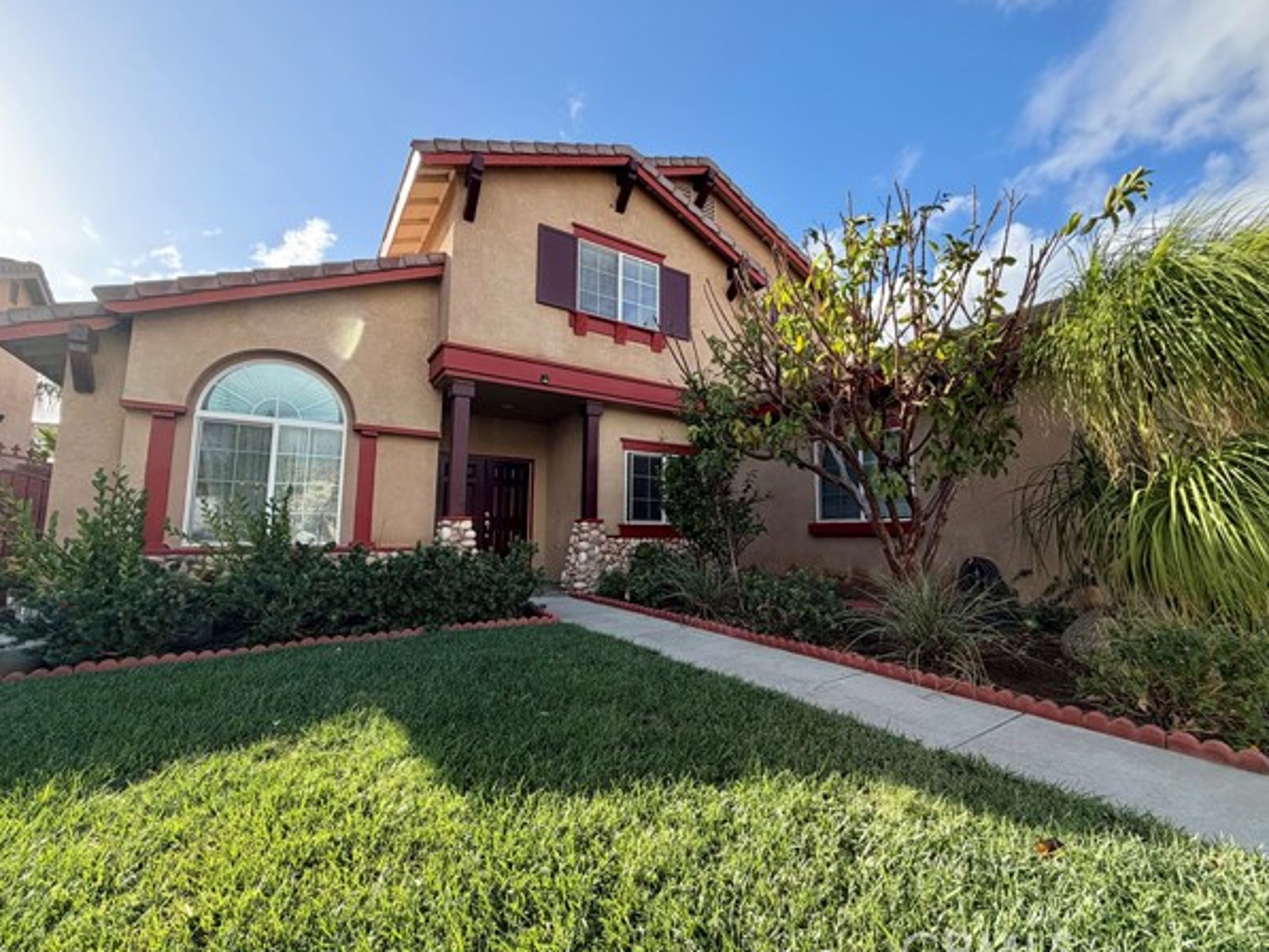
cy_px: 472
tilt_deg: +6.4
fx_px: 550
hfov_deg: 98.0
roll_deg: +0.5
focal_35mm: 15
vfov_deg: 81.8
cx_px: 672
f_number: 2.2
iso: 40
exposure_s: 1/569
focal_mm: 2.22
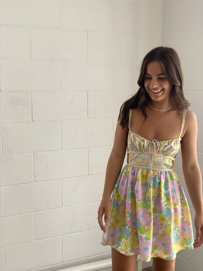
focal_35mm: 52
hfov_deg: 28.0
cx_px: 102
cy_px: 136
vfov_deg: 36.8
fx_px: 407
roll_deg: -0.9
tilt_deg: -6.5
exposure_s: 1/122
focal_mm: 6
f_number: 2
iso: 40
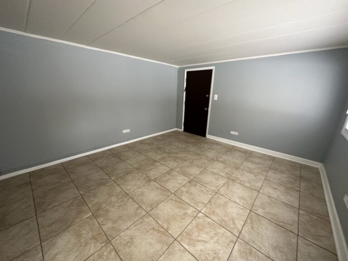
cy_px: 130
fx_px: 141
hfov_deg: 102.1
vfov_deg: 85.7
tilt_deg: -14.3
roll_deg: -1.9
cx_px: 174
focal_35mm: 14
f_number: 2.2
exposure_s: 1/60
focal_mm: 2.22
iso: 250
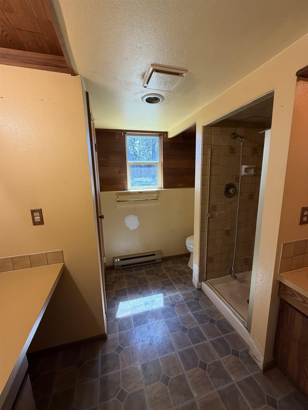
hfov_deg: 85.7
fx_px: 166
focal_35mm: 14
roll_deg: +1.4
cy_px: 205
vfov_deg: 102.1
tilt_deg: -10.3
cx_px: 154
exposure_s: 1/120
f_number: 2.2
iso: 200
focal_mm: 2.22
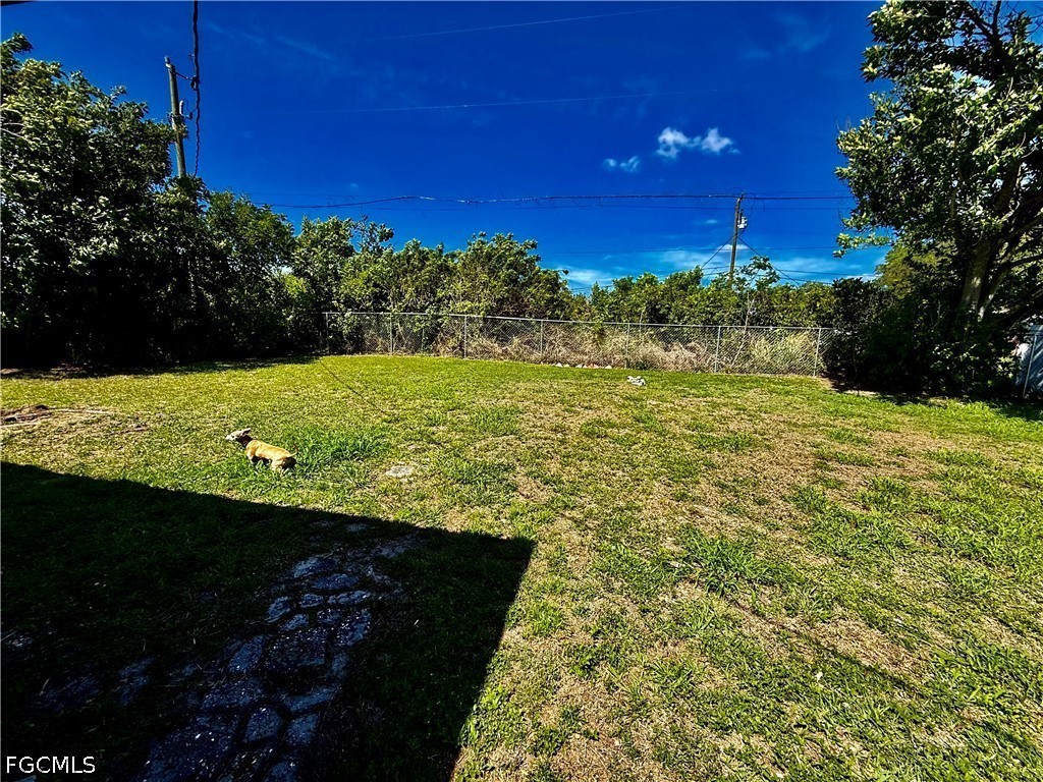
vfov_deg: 85.7
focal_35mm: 14
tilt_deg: -7.6
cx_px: 522
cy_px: 391
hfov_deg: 102.1
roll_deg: -1.9
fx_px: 422
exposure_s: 1/1534
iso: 50
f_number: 2.2
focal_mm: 2.22
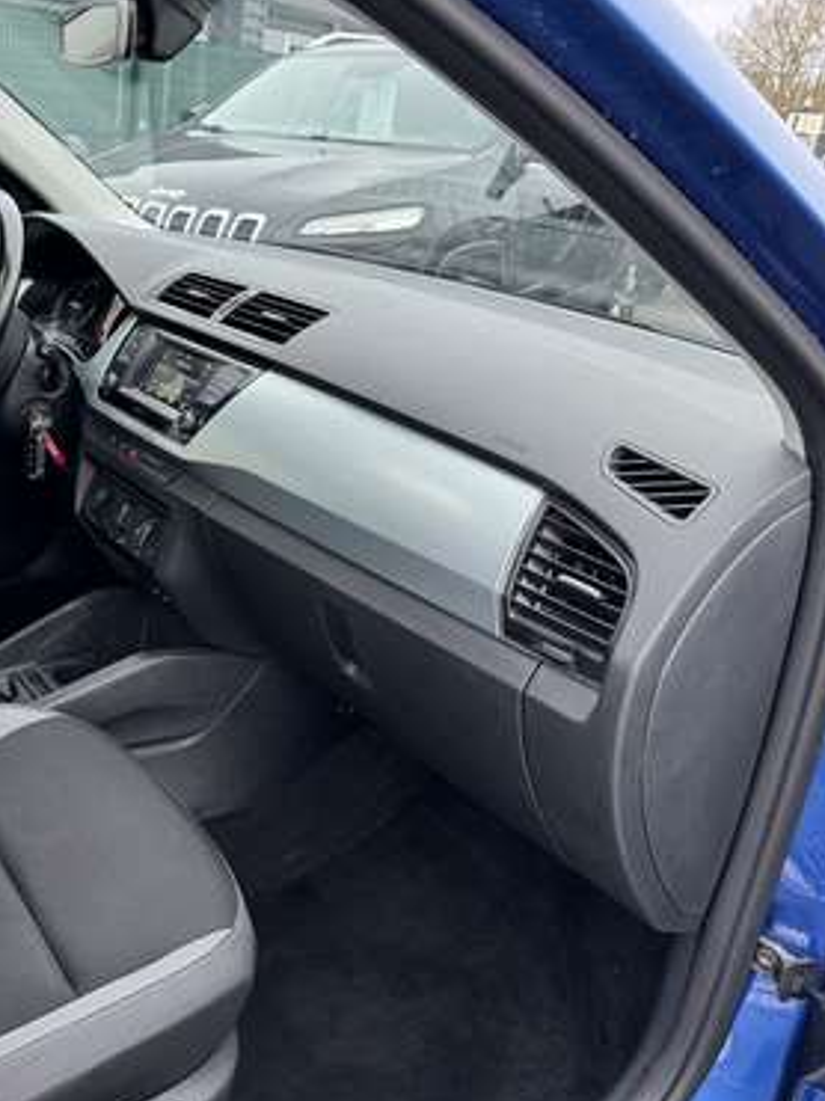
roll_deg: -3.1
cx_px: 89
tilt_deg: -22.0
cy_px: 545
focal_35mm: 33
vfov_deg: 55.4
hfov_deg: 39.9
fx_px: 1049
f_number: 1.78
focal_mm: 6.86
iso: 250
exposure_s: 1/60
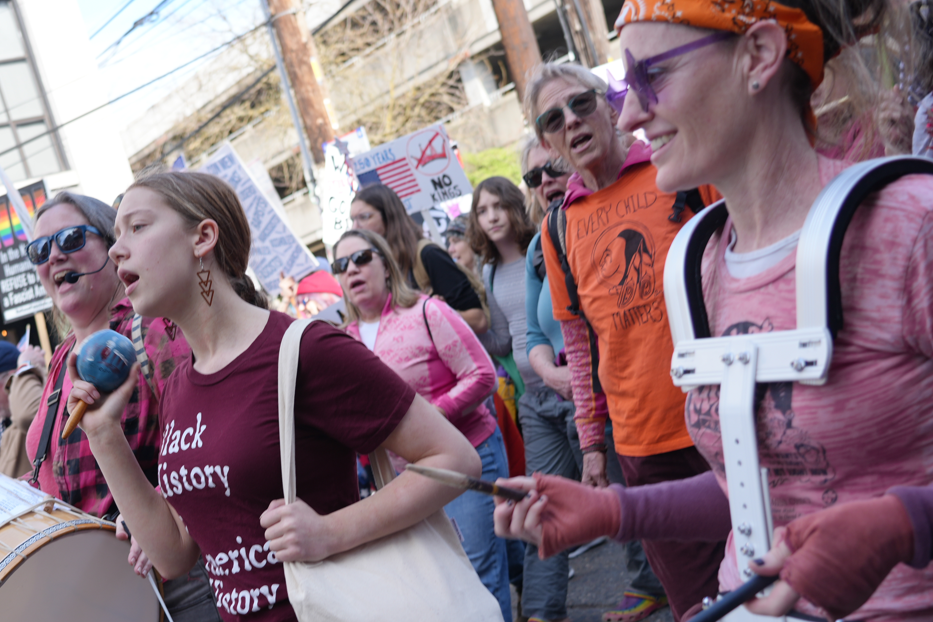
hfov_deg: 38.0
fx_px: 1322
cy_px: 410
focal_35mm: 51
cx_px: 241
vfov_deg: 26.3
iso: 100
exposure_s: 1/200
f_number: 4
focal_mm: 31
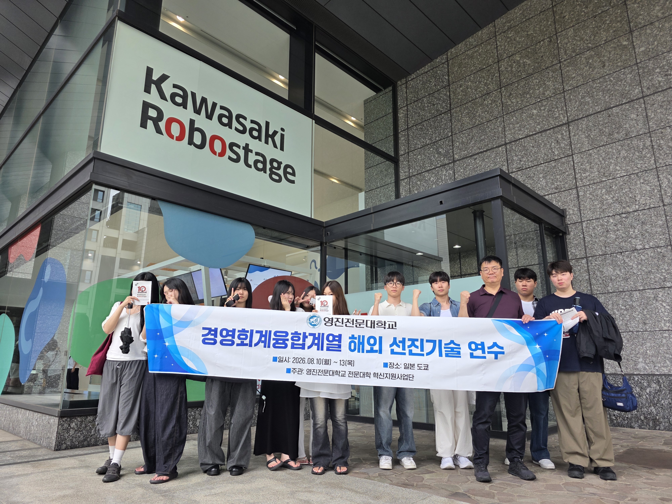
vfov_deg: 58.9
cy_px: 252
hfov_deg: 73.9
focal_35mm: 23
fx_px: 446
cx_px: 336
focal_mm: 6.3
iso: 64
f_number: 1.7
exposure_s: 1/180
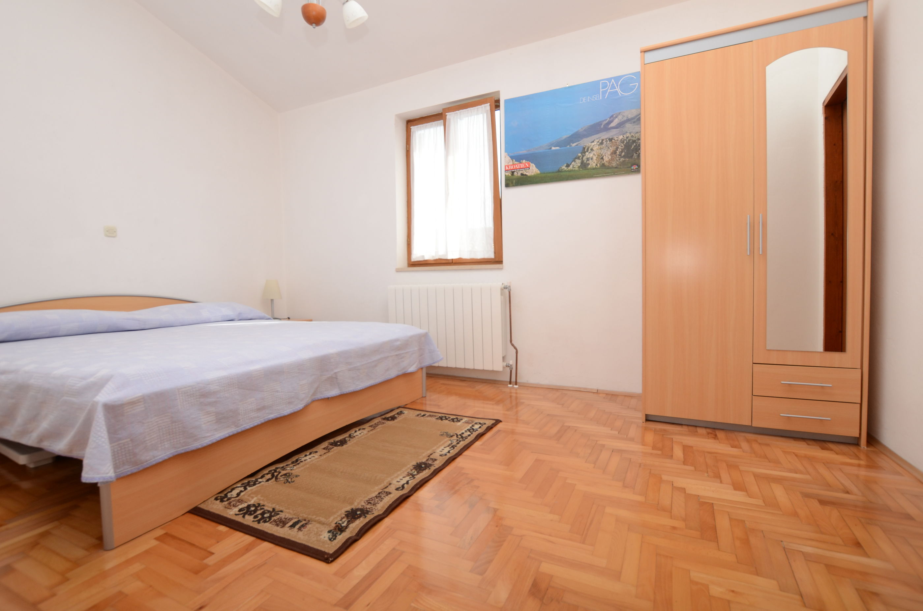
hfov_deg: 95.1
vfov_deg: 71.8
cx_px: 462
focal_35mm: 16
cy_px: 306
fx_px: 422
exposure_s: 1/200
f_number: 6.3
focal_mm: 11
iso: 320
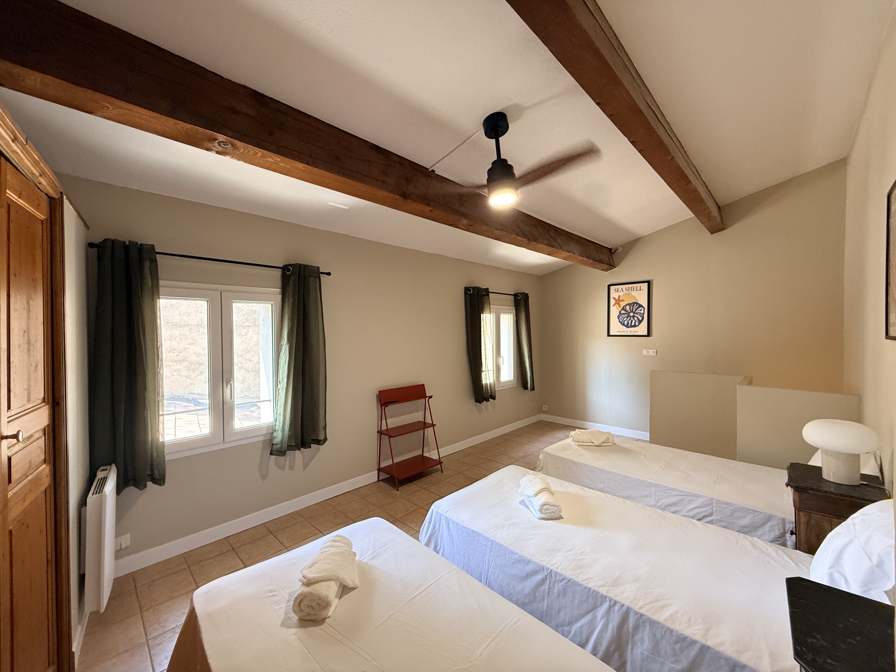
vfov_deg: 85.7
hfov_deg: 102.1
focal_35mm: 14
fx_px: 362
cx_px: 448
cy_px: 336
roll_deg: +0.3
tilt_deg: -0.7
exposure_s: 1/62
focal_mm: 2.22
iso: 400
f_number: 2.2
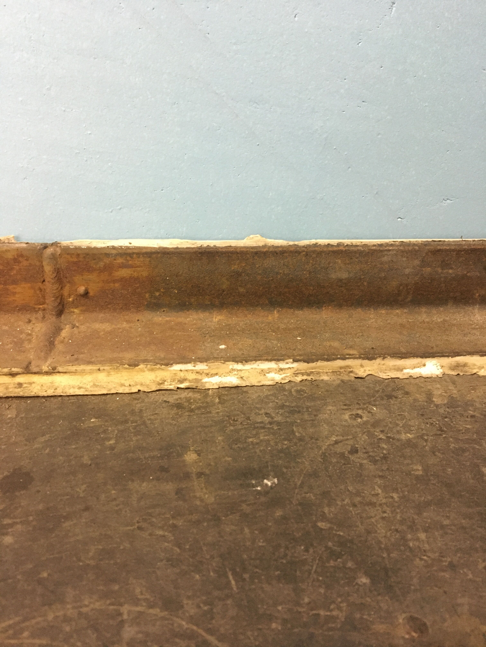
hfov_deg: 48.2
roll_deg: -0.8
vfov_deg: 61.7
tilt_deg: -28.9
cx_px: 243
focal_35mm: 29
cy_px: 324
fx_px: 543
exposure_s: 1/17
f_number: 2.2
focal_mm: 4.15
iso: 200
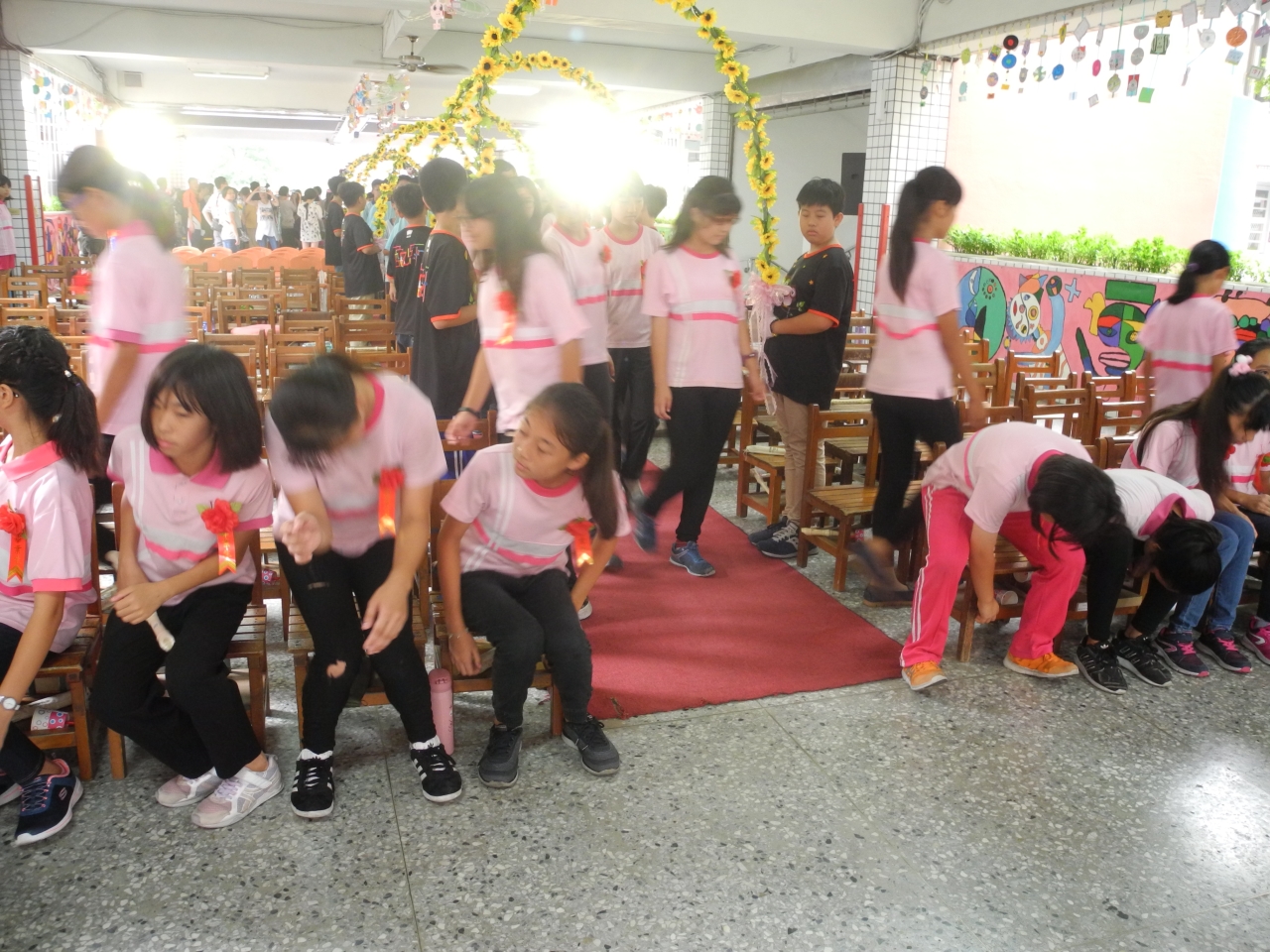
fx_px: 1027
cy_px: 476
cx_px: 635
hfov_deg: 63.4
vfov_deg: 49.7
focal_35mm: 28
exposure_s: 1/30
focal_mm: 6
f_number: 2.8
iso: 400
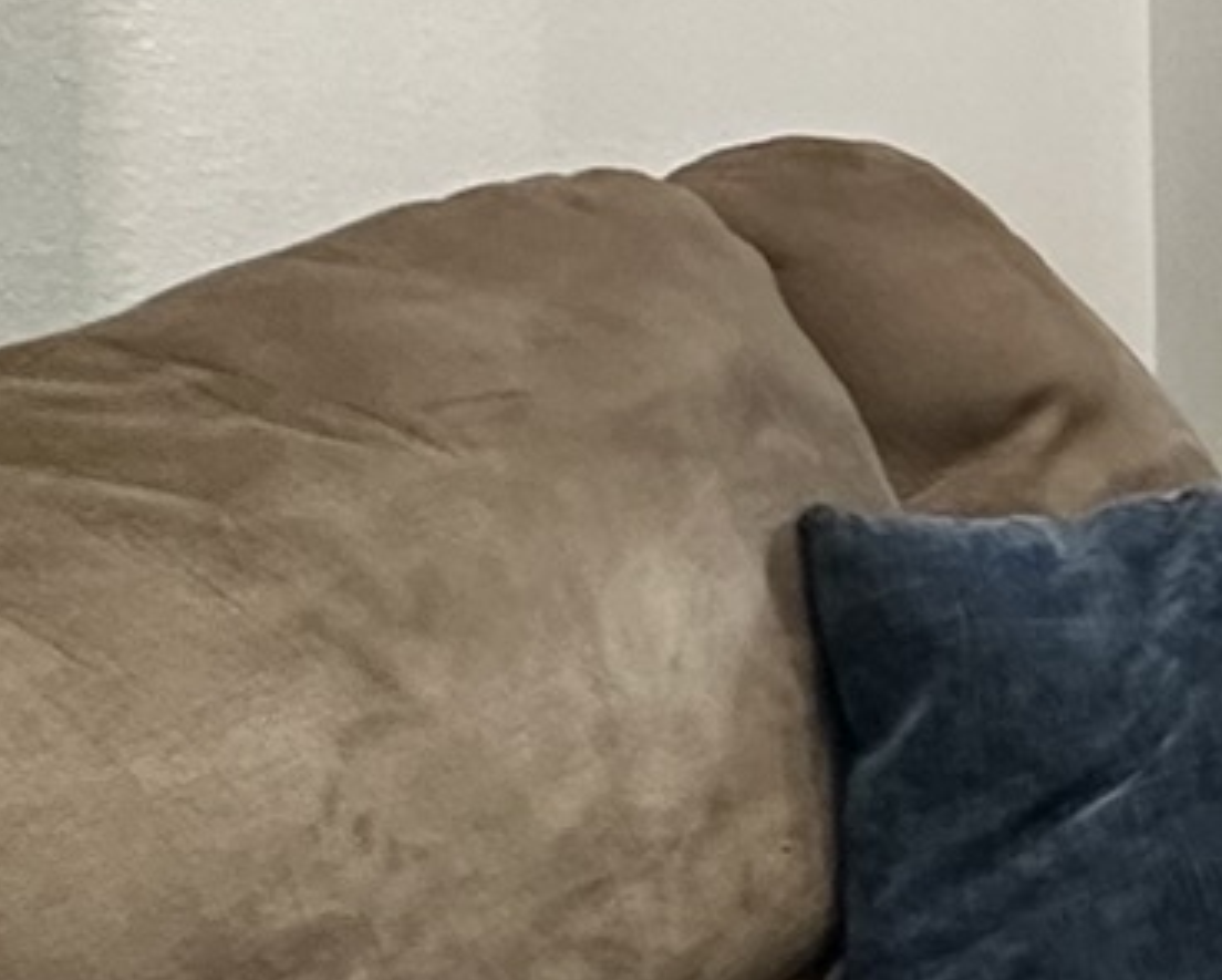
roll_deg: +1.2
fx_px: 2751
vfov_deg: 18.1
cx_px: 2842
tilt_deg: -0.9
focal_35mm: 76
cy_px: -475
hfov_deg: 15.4
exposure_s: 1/60
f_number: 2.2
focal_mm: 2.22
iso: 500
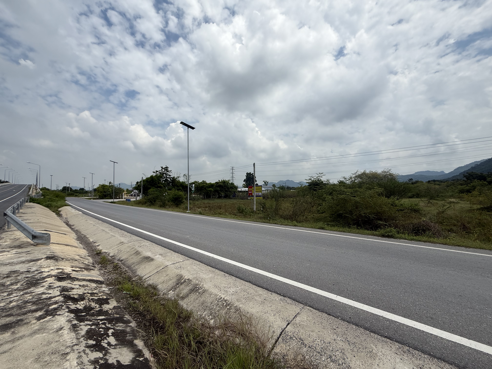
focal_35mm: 14
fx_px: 199
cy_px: 184
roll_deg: +0.1
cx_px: 246
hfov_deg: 102.1
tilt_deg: +2.4
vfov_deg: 85.7
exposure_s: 1/4149
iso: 50
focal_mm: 2.22
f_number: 2.2
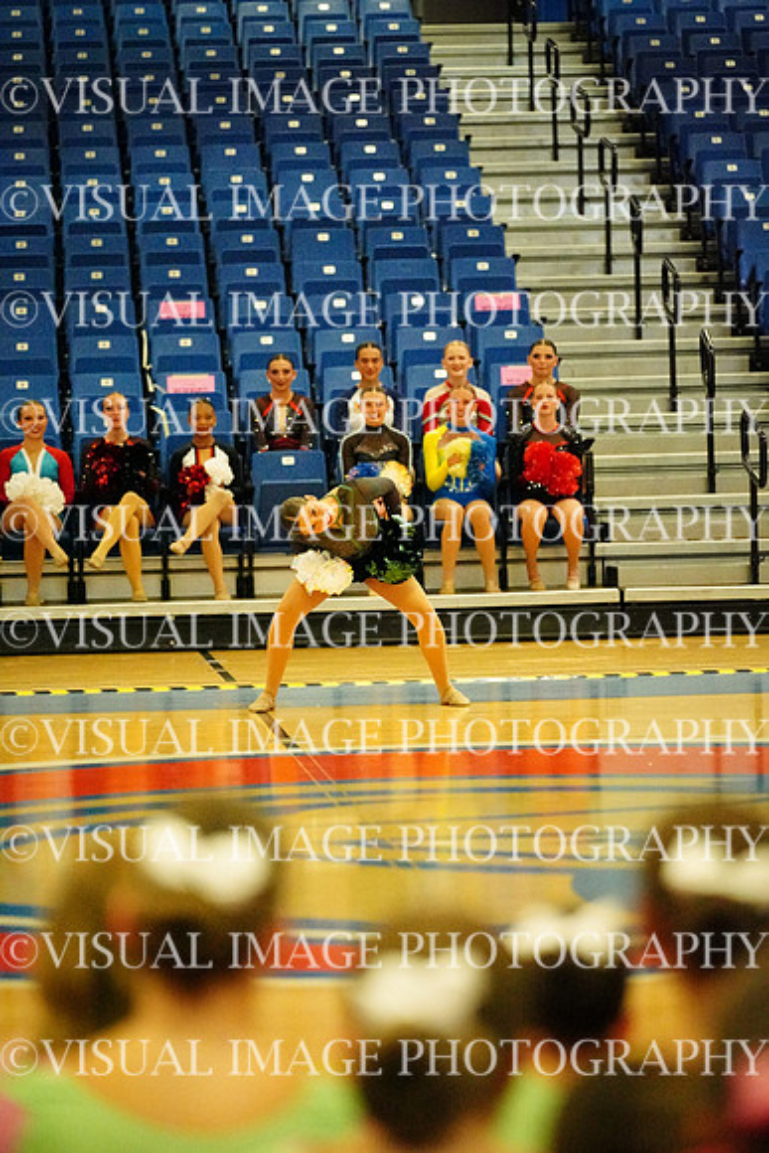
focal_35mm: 150
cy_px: 576
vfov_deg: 13.7
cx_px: 384
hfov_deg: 9.2
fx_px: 4803
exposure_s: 1/1600
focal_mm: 150
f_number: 2.8
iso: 25600
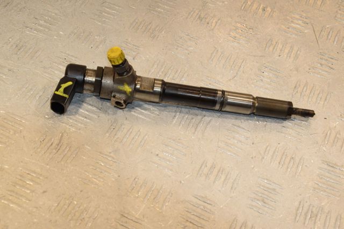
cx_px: 172
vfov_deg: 20.1
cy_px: 114
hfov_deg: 29.9
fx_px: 645
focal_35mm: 68
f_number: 9
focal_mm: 45
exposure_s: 1/200
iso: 800
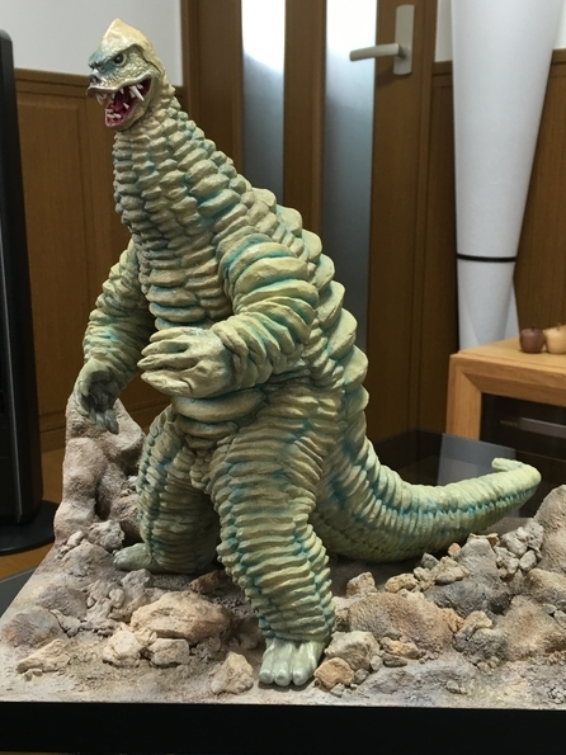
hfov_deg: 36.8
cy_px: 386
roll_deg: -0.9
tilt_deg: -13.4
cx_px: 305
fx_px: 851
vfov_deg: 47.9
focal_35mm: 39
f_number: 2.2
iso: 40
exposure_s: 1/15
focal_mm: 4.15
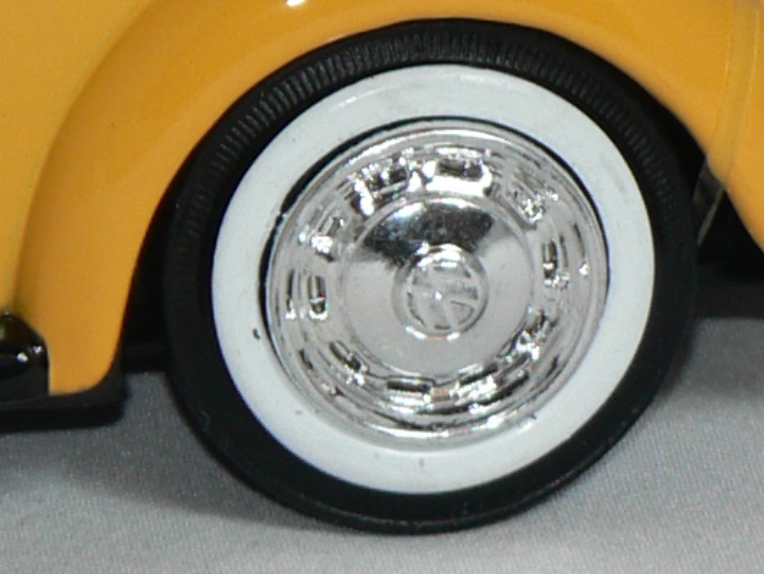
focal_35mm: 502
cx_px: -441
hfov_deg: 3.9
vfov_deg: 3.0
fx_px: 11085
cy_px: -147
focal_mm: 17.3
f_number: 3.2
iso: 80
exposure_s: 1/60
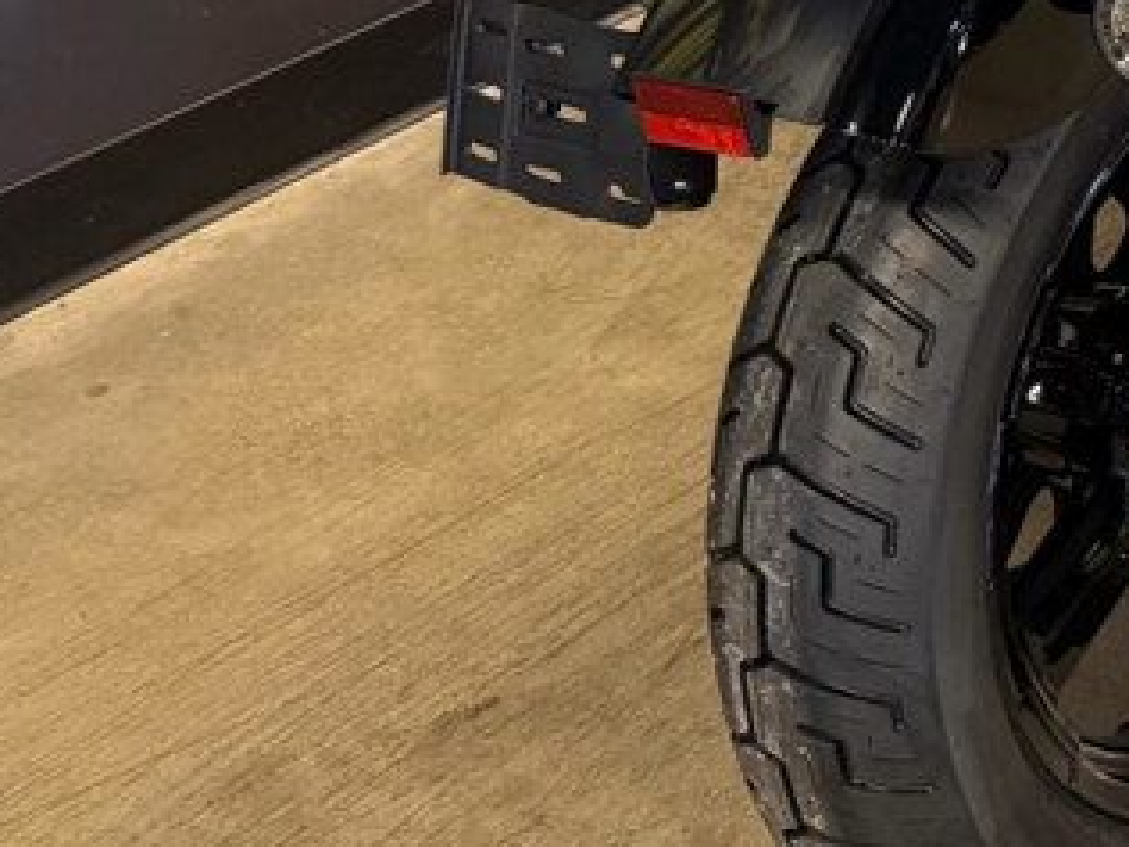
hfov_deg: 21.1
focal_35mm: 81
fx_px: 2642
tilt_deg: -22.6
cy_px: -293
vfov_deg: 17.0
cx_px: 1595
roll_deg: -3.2
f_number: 1.78
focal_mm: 6.76
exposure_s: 1/60
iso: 320
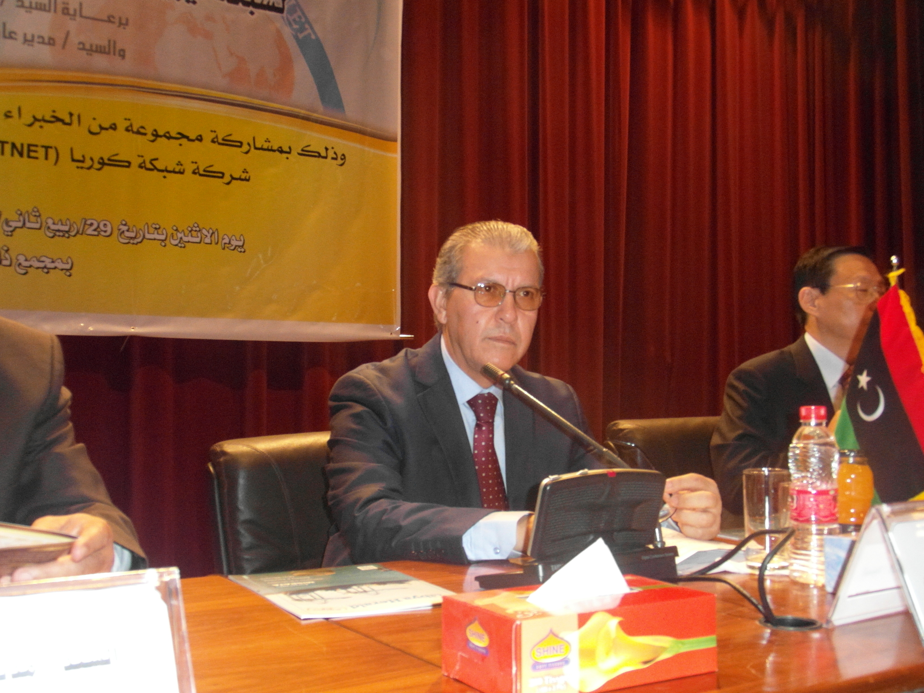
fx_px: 1094
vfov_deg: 35.1
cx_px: 462
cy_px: 346
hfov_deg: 45.8
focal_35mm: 41
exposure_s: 1/45
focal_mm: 6.8
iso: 400
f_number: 3.6
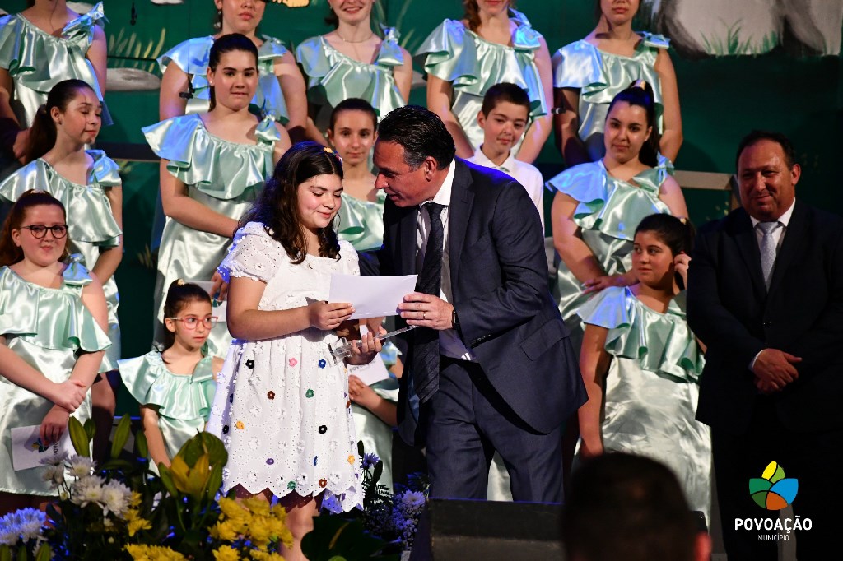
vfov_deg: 6.3
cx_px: 422
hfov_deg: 9.5
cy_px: 280
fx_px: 5079
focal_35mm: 217
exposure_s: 1/320
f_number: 4.8
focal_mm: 145
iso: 3200
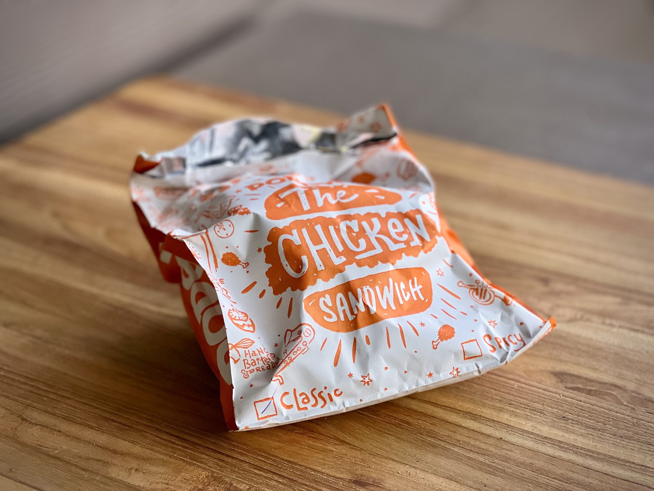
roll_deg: +1.6
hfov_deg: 25.3
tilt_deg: -26.8
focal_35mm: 77
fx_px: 1455
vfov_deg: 19.1
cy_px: 246
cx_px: 327
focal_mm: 9
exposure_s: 1/94
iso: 250
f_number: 2.8
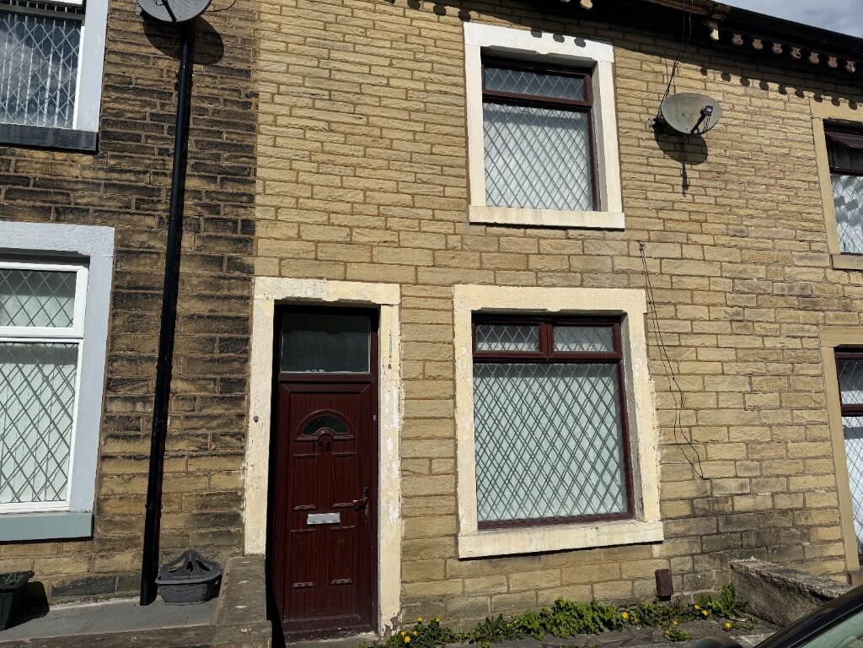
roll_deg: +0.5
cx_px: 432
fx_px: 598
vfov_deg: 56.8
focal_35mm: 24
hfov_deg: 71.6
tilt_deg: +7.8
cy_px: 324
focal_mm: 6.76
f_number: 1.78
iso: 80
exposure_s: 1/11905
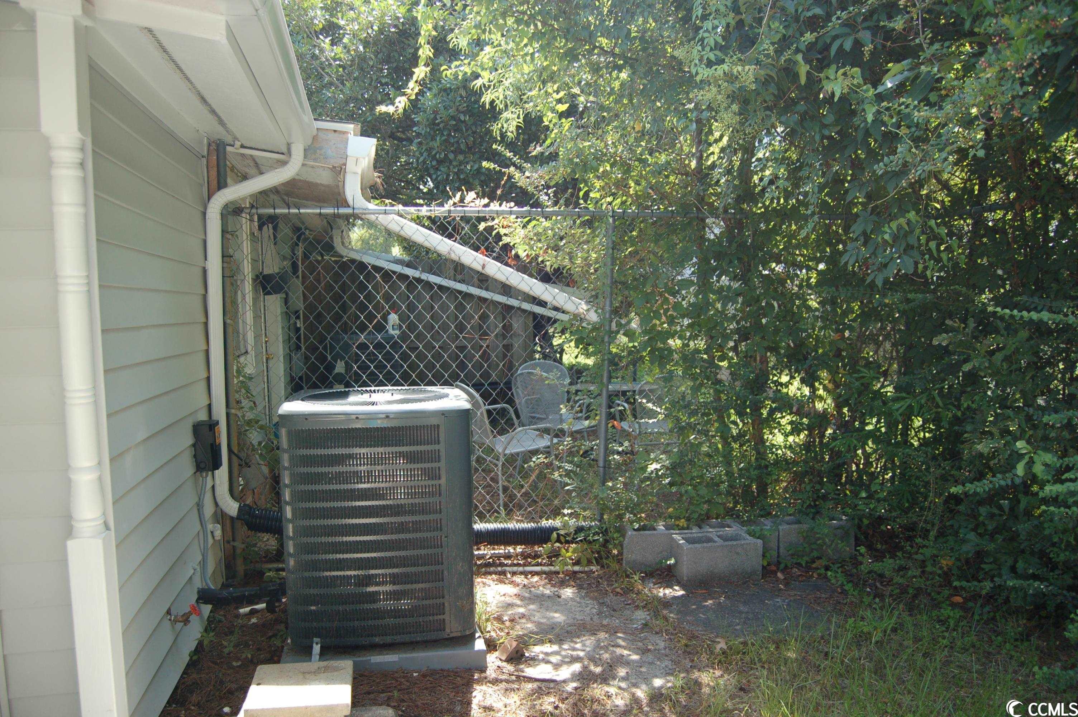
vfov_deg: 22.6
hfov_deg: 33.4
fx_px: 1795
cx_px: 539
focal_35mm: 60
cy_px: 358
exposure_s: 1/400
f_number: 5
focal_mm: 40
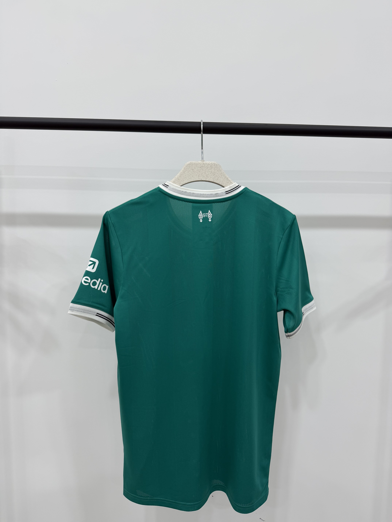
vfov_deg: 71.6
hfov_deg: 56.8
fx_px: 362
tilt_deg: -4.5
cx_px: 196
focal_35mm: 24
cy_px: 261
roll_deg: -0.2
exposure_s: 1/100
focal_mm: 6.76
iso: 100
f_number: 1.78
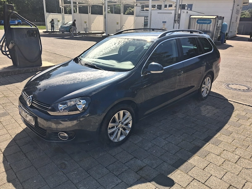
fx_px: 197
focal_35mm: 27
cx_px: 126
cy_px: 94
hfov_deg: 65.3
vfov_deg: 51.4
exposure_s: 1/333
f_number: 1.8
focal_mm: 4
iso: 20
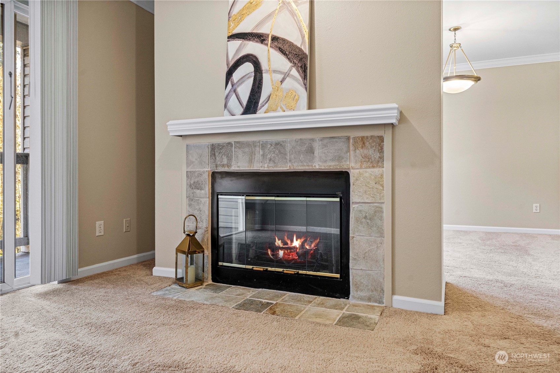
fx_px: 373
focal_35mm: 24
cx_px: 280
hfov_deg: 73.7
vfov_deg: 53.1
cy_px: 186
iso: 1000
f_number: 8
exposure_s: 1/10
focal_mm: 24
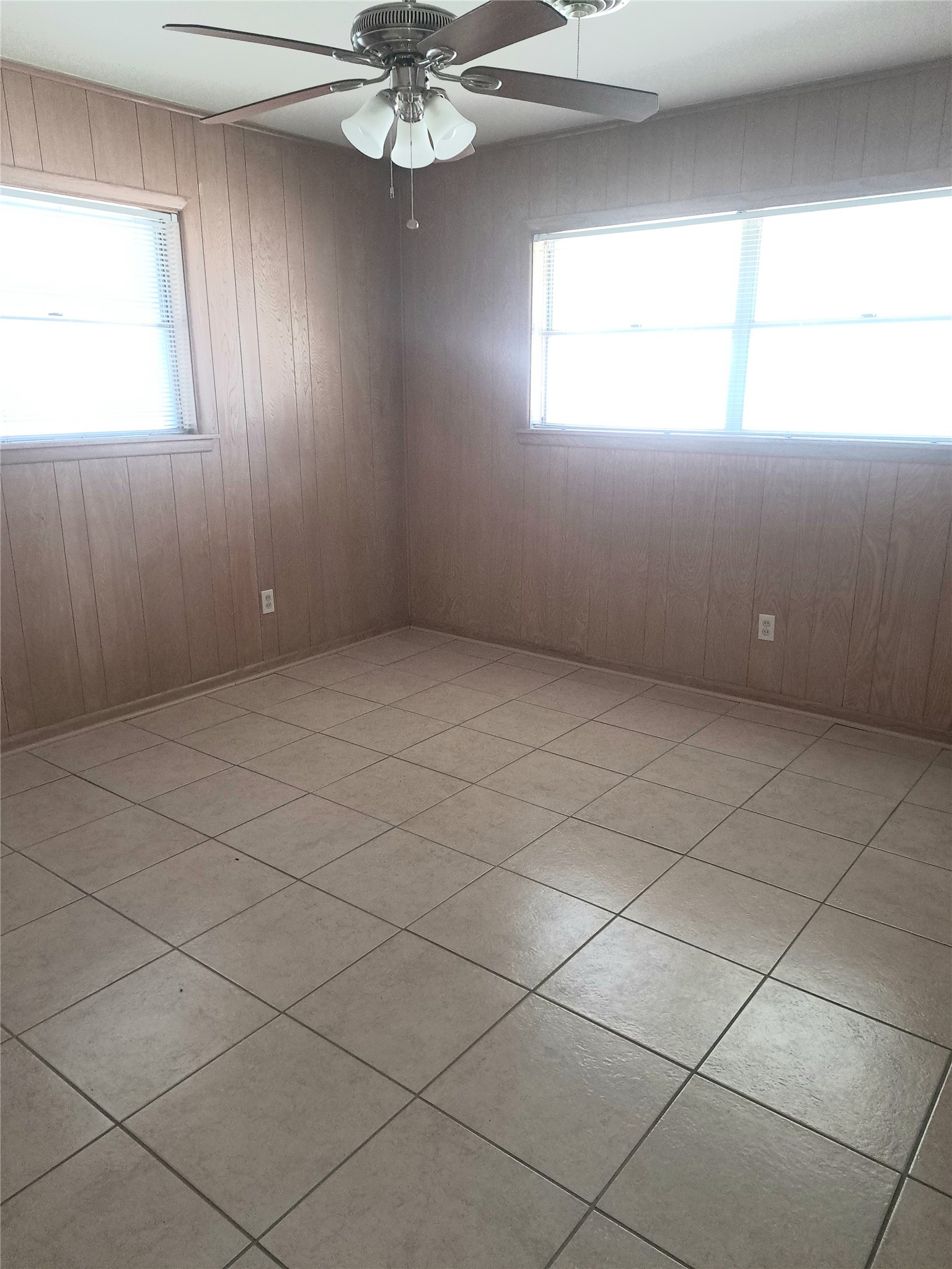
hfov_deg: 56.8
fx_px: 880
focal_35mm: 24
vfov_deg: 71.6
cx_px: 476
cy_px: 634
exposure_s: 1/60.2
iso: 500
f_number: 1.8
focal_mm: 5.23
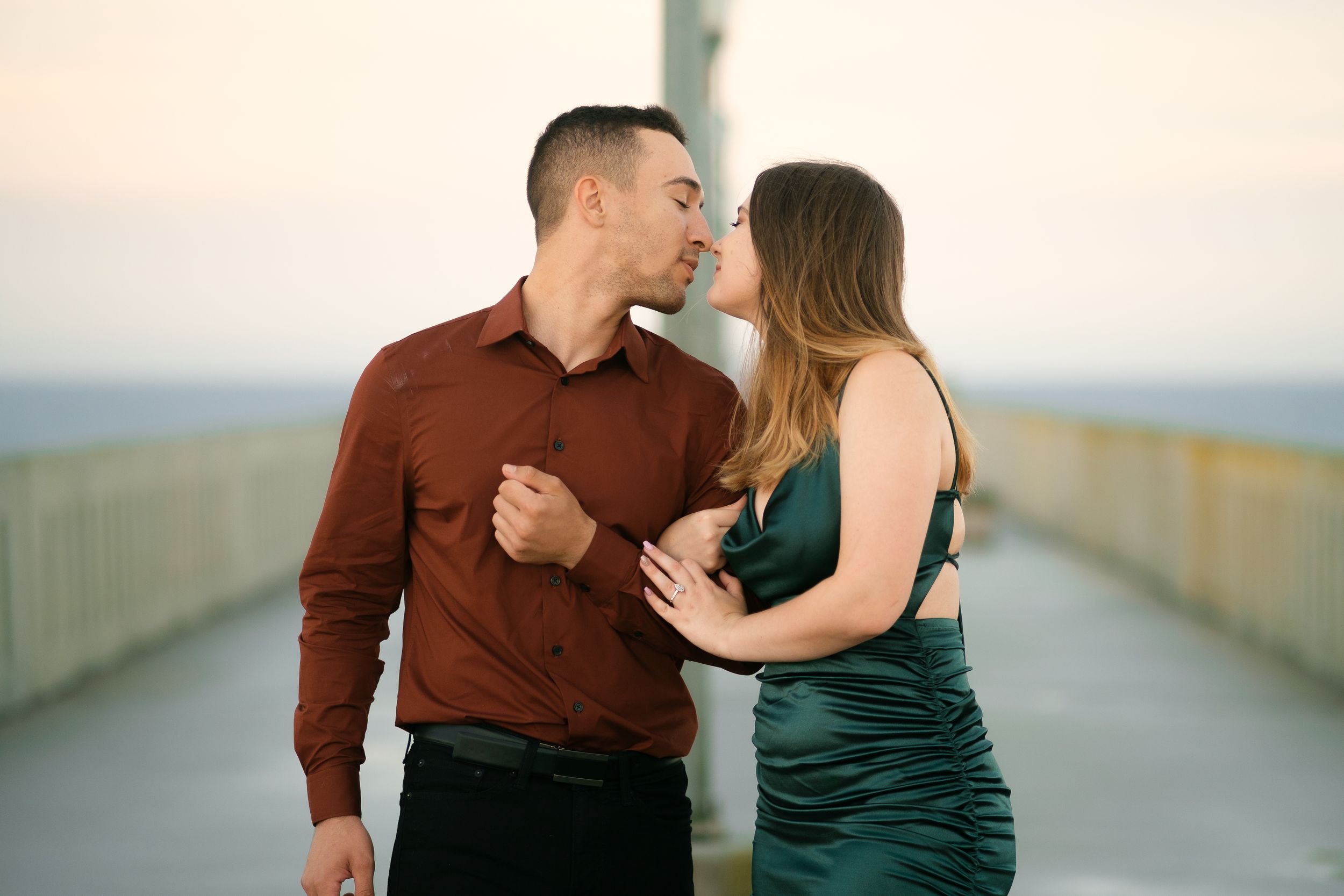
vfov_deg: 10.7
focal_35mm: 128
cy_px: 448
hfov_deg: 16.0
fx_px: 4779
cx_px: 672
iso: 500
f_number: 1.8
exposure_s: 1/1000
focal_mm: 85
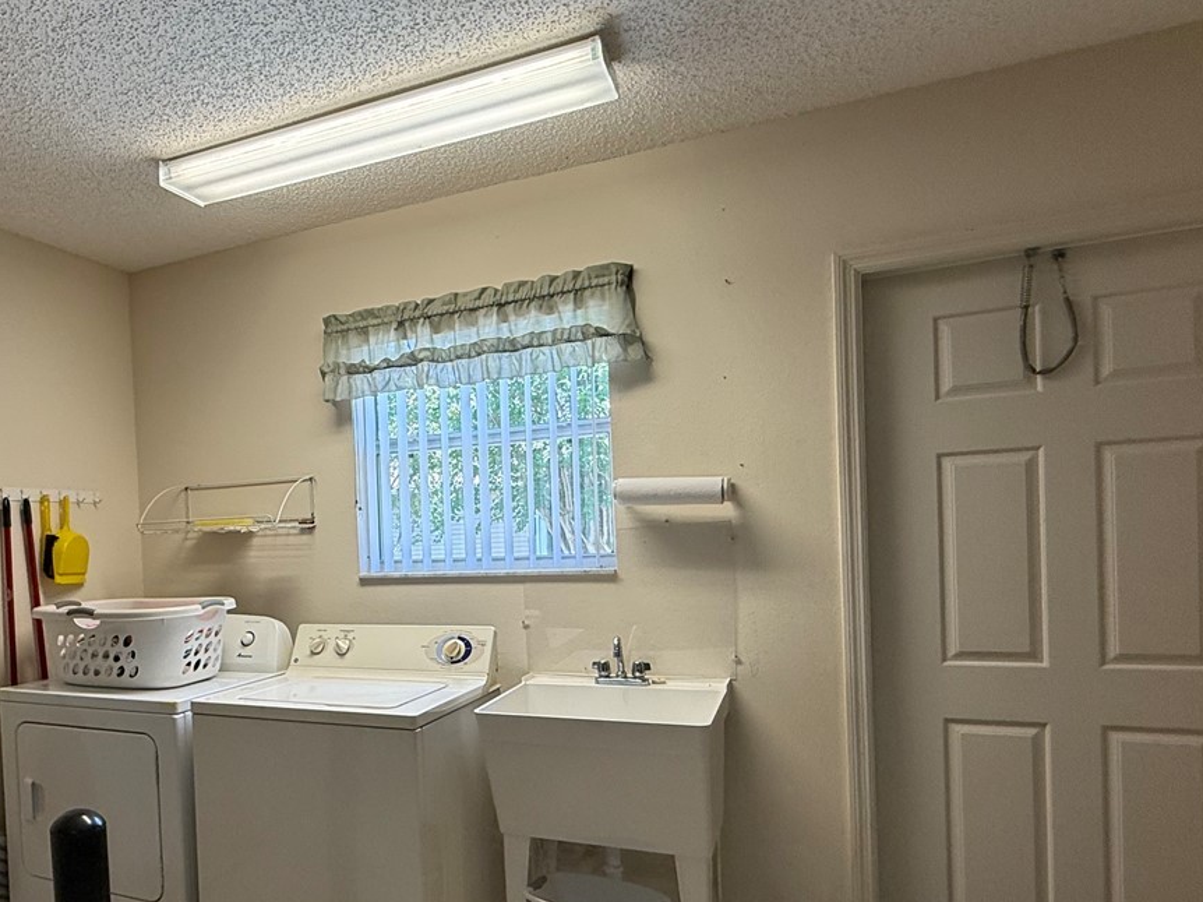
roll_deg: -0.1
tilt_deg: -0.3
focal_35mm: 26
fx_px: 903
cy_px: 567
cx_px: 345
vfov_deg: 52.4
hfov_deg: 64.4
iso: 125
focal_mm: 2.22
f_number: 2.2
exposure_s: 1/120
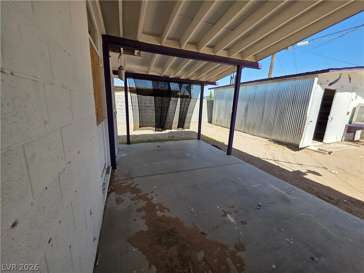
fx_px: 137
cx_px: 182
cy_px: 136
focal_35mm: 13
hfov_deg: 106.2
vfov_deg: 89.9
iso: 40
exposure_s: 1/1497
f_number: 1.9
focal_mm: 2.2
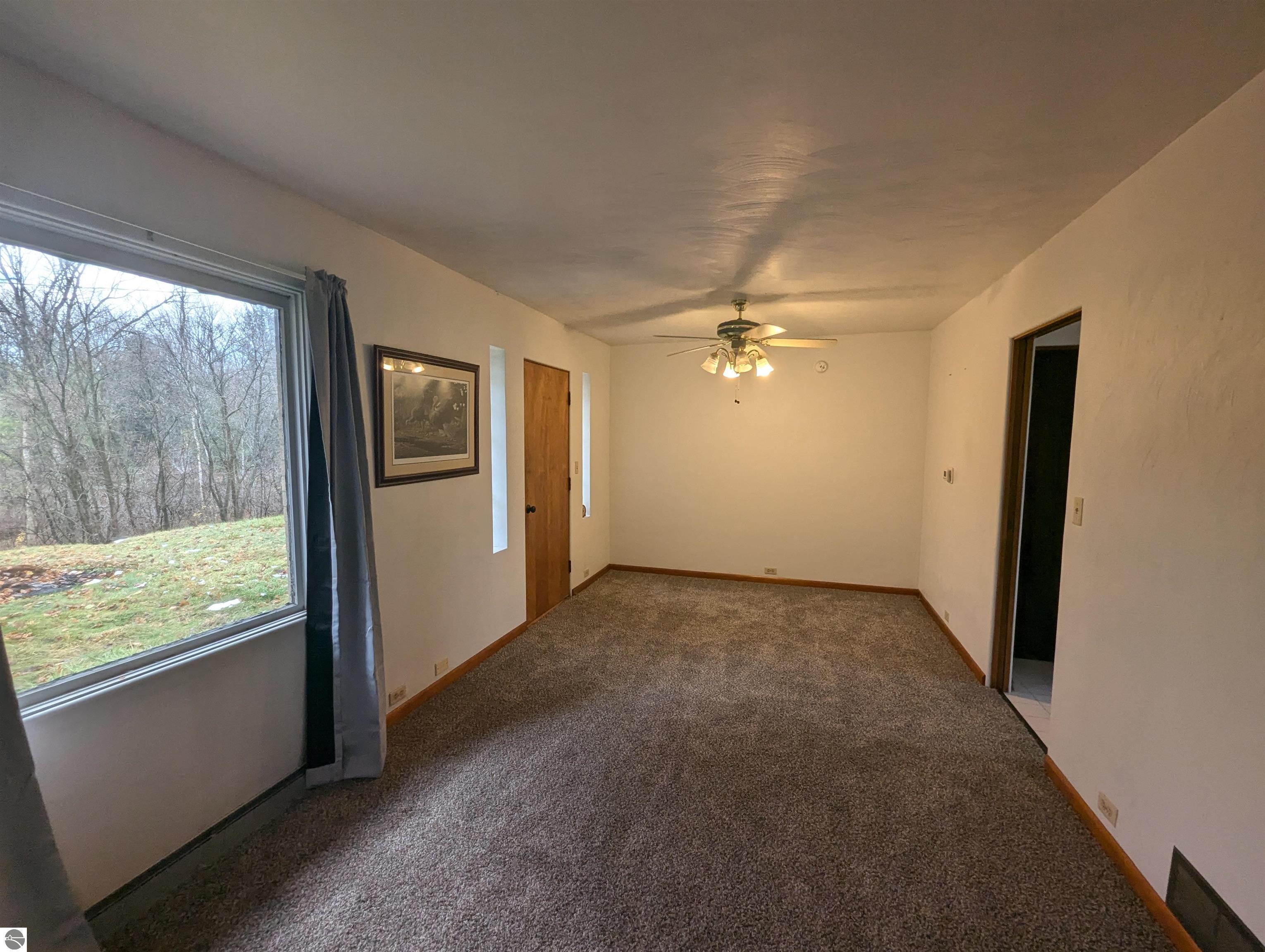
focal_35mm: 13
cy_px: 476
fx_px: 476
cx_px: 632
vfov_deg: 90.1
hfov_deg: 106.1
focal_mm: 1.95
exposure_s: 1/120
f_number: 2.2
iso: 64
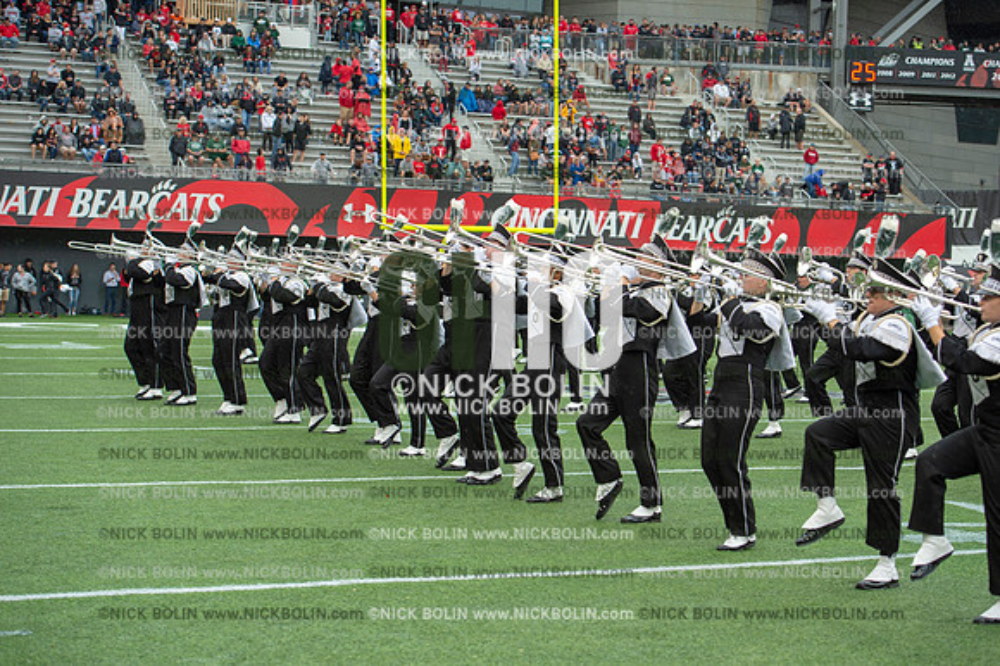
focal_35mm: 70
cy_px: 333
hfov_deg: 28.9
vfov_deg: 19.4
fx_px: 1943
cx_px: 500
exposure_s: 1/500
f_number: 4
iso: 400
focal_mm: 70
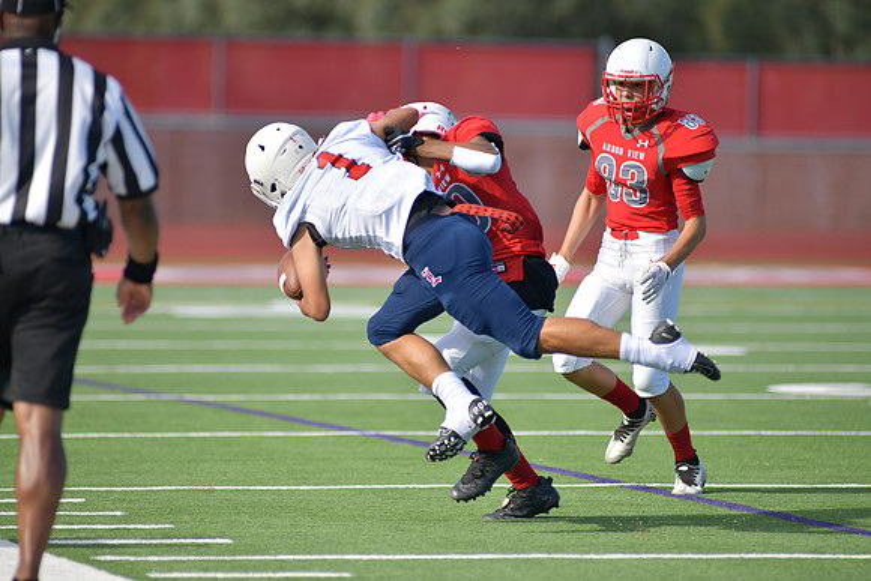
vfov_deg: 4.6
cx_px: 436
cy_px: 290
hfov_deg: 6.9
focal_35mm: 300
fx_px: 7260
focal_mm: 300
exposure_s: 1/2000
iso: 160
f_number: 3.5
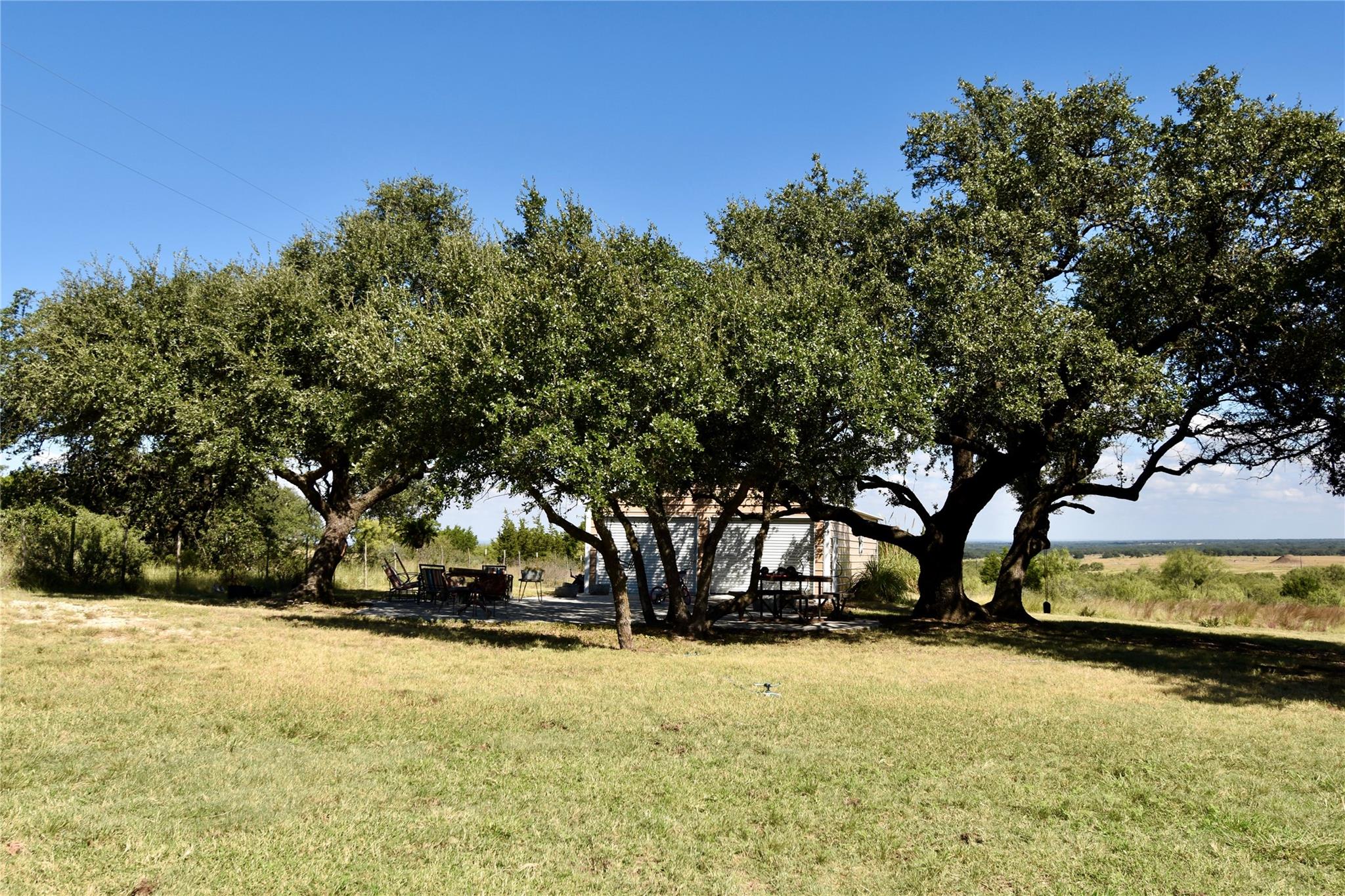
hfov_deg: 61.9
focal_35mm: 30
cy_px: 448
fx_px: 1121
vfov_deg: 43.6
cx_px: 672
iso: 100
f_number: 10
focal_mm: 20
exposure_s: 1/200
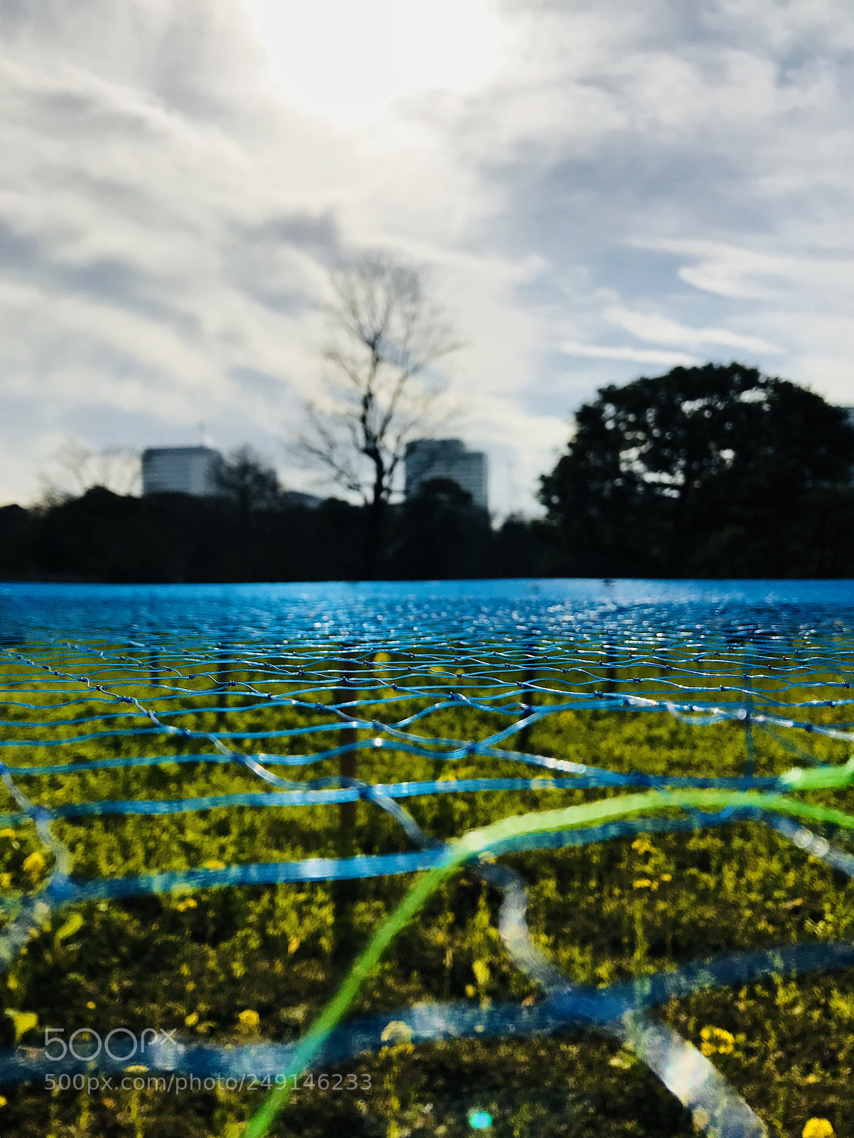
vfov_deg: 63.4
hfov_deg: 49.8
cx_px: 427
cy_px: 569
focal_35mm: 28
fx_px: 921
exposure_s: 1/10638
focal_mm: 3.99
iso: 25
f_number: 1.8
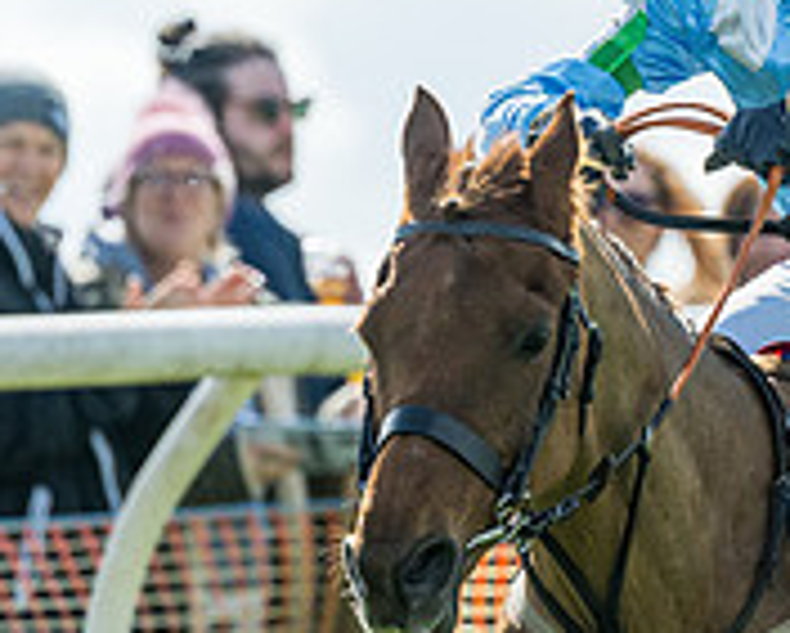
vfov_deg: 1.8
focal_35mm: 853
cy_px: 745
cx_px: 901
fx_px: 19955
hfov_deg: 2.3
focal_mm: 175
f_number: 4
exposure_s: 1/4000
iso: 400
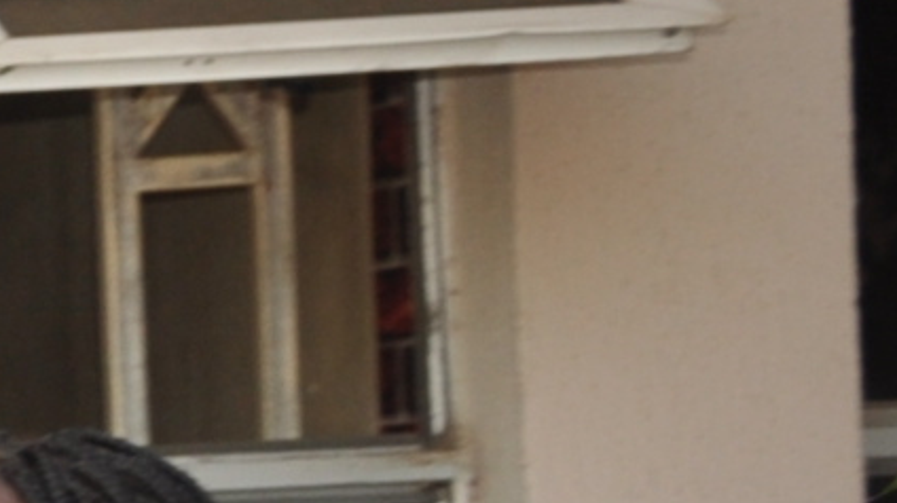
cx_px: -2494
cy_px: 788
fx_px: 6799
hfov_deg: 6.4
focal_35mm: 286
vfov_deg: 4.2
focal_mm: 24
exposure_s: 1/200
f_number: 5
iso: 200
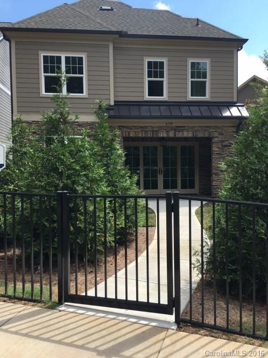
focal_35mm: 29
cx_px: 134
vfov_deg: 61.7
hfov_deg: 48.2
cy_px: 179
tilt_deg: -1.9
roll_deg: +0.5
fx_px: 299
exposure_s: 1/962
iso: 25
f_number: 2.2
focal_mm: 4.15
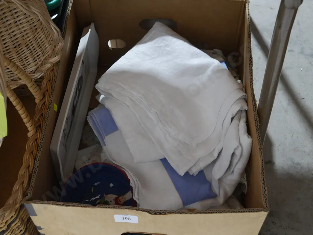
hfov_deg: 38.2
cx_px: 156
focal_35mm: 50
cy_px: 118
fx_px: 452
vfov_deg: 29.1
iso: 2000
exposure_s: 1/60
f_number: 5.3
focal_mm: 25
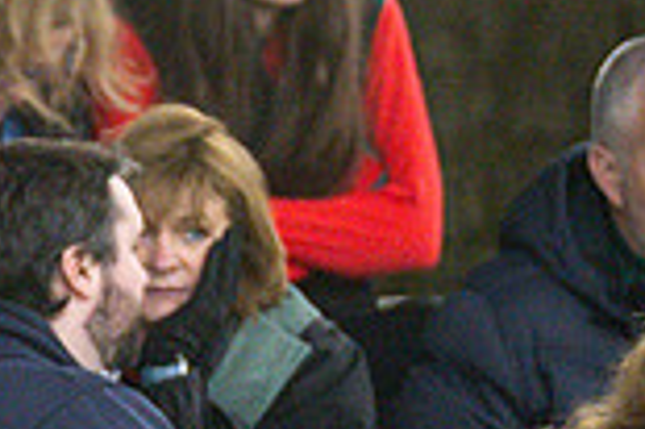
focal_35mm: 1682
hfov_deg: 1.2
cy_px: 733
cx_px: -291
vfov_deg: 0.8
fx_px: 30104
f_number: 2.8
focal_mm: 300
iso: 4000
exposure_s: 1/6400
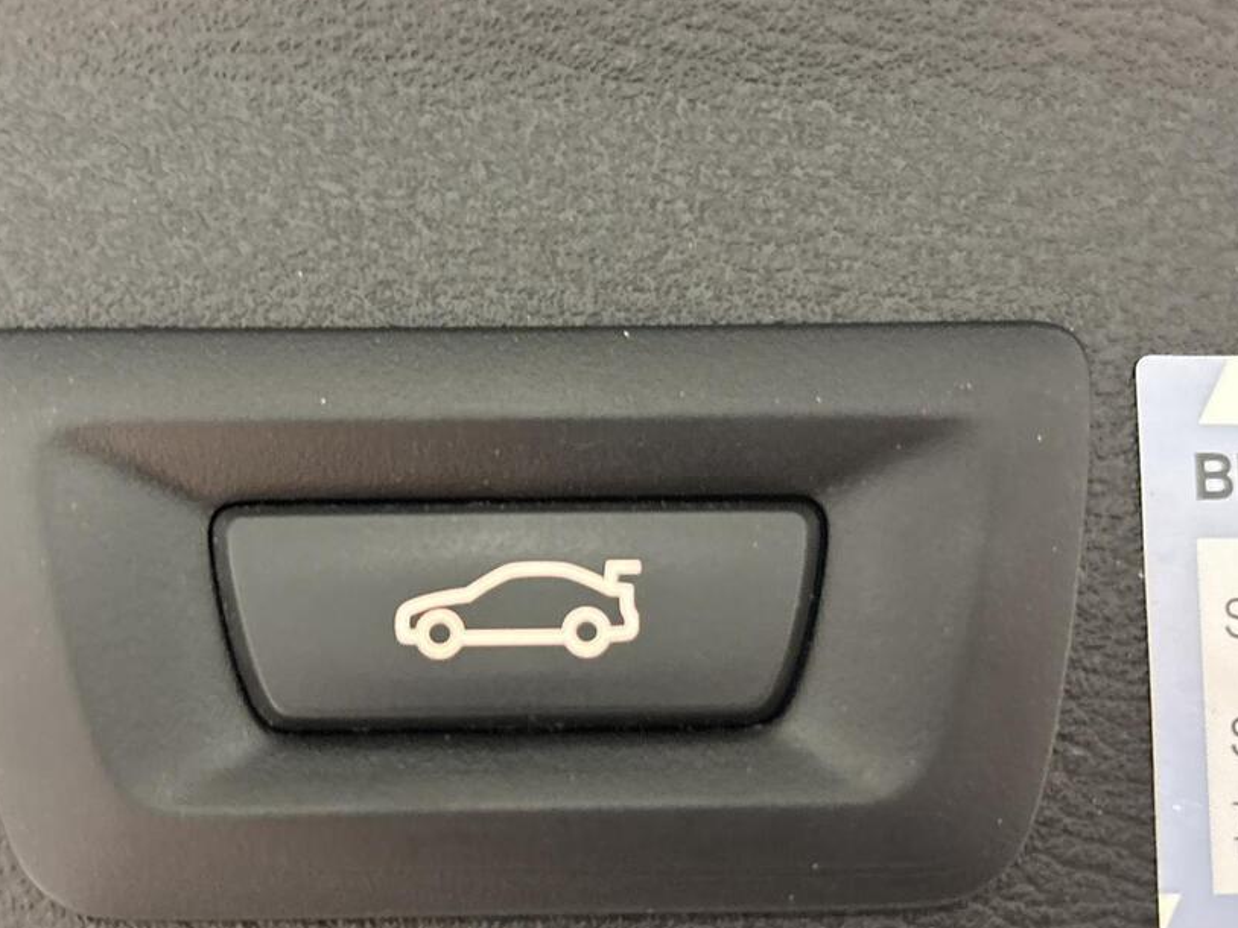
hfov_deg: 41.2
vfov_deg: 31.5
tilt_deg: +12.4
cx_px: 540
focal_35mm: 46
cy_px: 519
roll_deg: +2.4
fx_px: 1645
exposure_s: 1/45
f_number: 1.6
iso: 500
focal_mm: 5.96
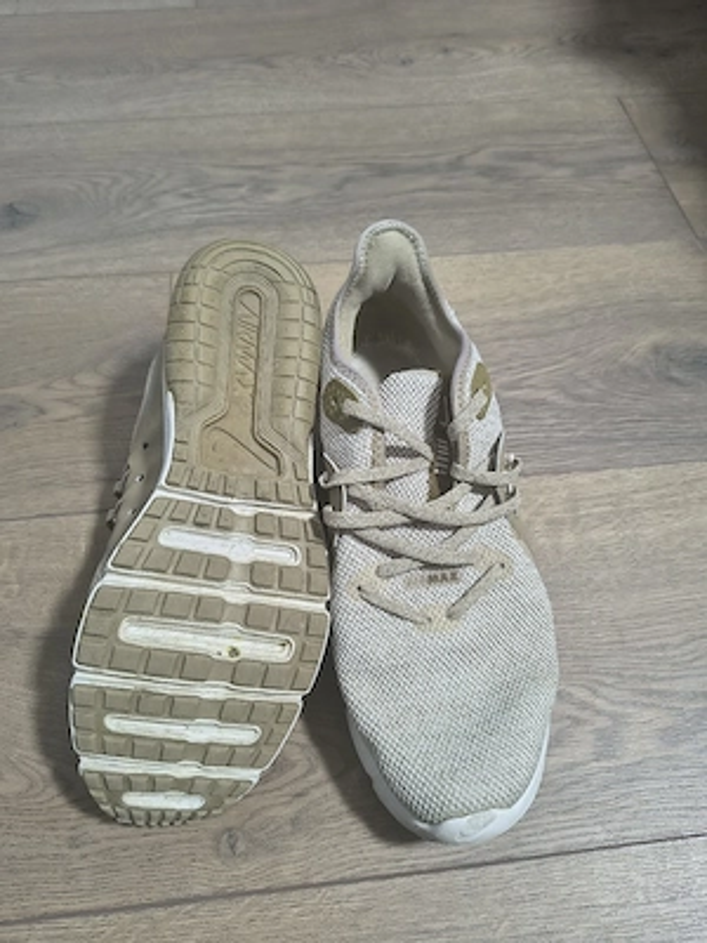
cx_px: 354
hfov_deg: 56.8
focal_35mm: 24
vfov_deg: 71.6
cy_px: 472
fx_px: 654
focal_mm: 5.56
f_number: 1.8
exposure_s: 1/50.3
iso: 892
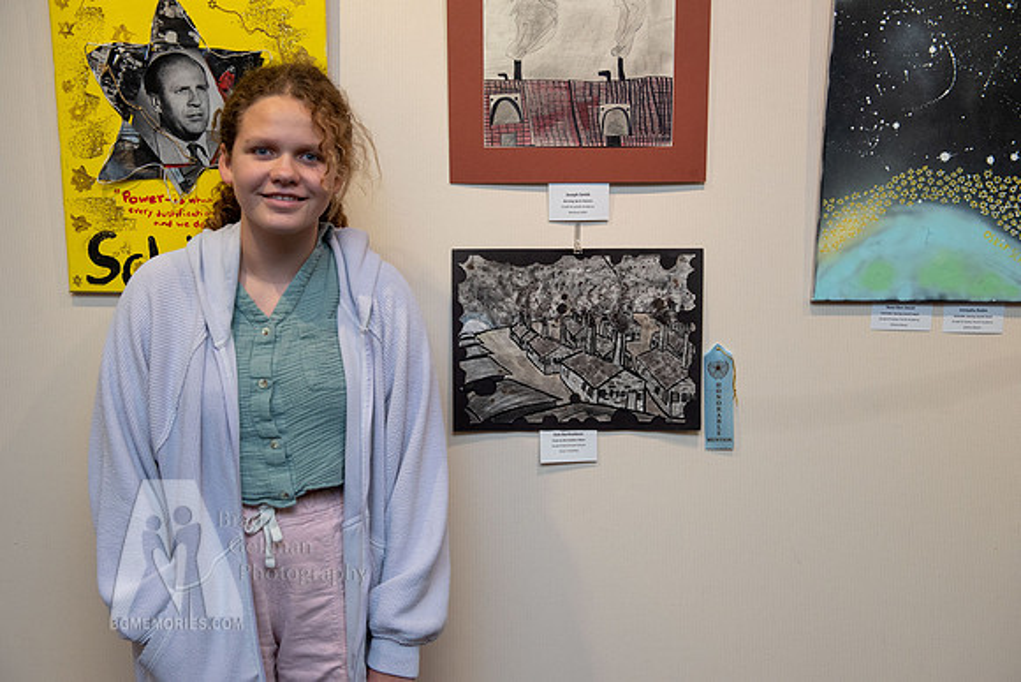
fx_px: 1078
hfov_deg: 50.7
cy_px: 341
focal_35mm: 38
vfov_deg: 35.1
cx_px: 510
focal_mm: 38
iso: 1000
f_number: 5
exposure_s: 1/100
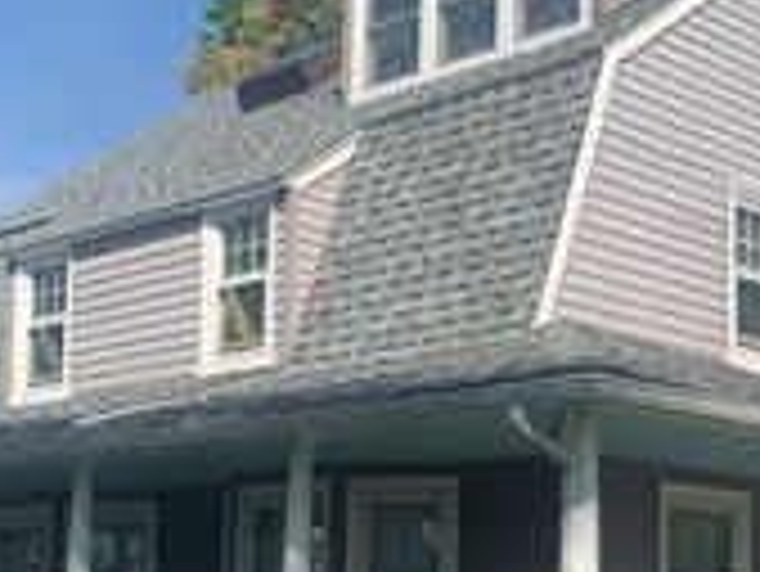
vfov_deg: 18.8
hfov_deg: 24.9
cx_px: 612
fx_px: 1692
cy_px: 543
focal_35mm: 77
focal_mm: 4.25
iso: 25
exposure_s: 1/2421
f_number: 1.8
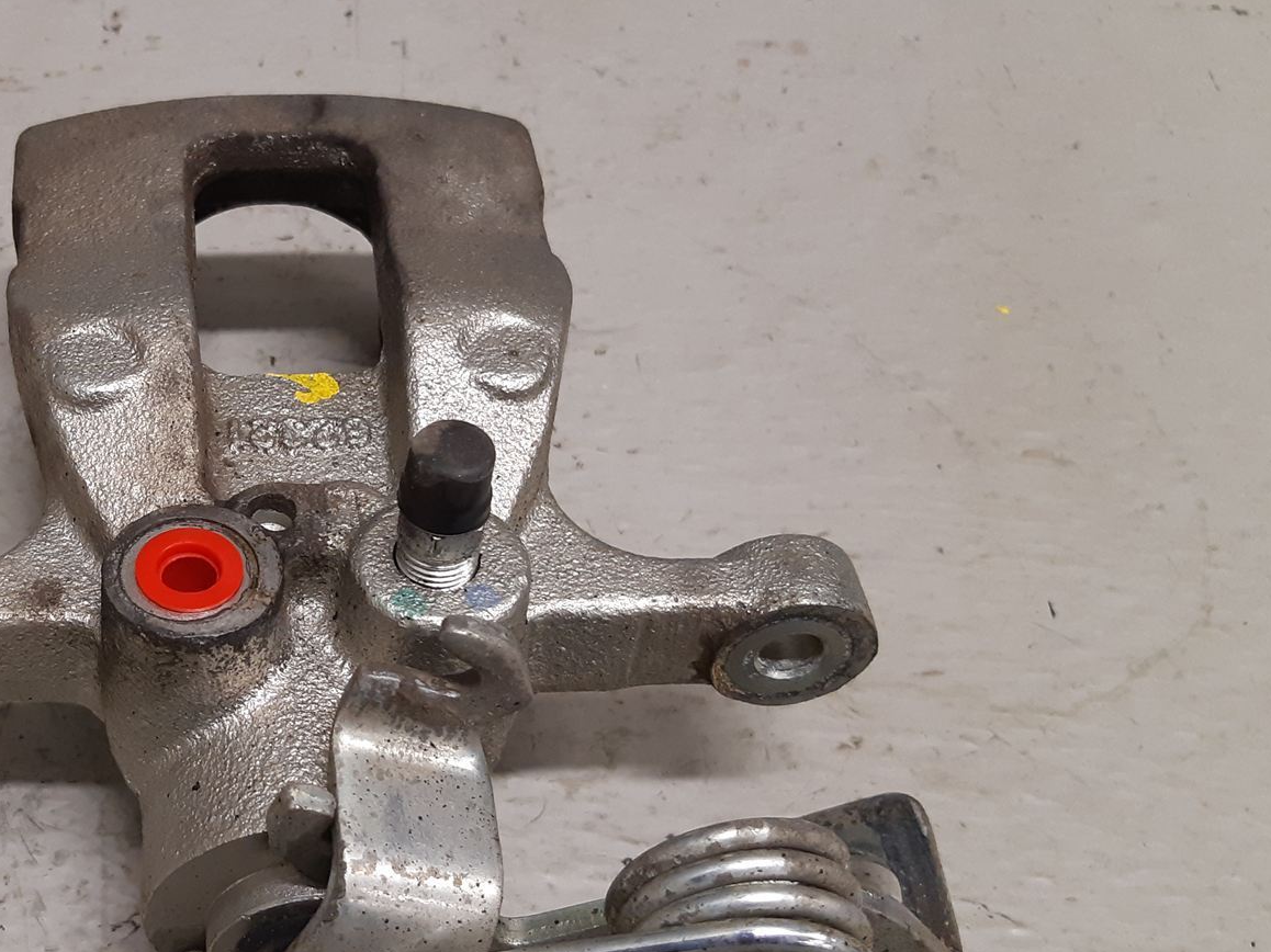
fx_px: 1689
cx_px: 204
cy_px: 534
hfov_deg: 39.2
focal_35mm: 46
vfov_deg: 31.5
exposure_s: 1/50
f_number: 1.7
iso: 160
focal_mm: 3.93
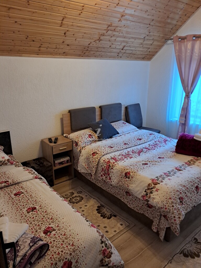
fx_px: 209
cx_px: 100
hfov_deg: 51.4
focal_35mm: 27
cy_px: 134
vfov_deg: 65.3
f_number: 1.8
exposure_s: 1/60
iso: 400
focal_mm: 4
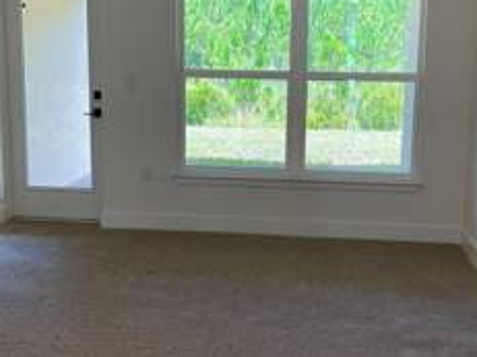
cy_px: 173
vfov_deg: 28.0
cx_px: 229
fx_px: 716
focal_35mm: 52
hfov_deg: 36.8
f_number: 1.6
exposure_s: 1/120
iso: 64
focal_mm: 5.1
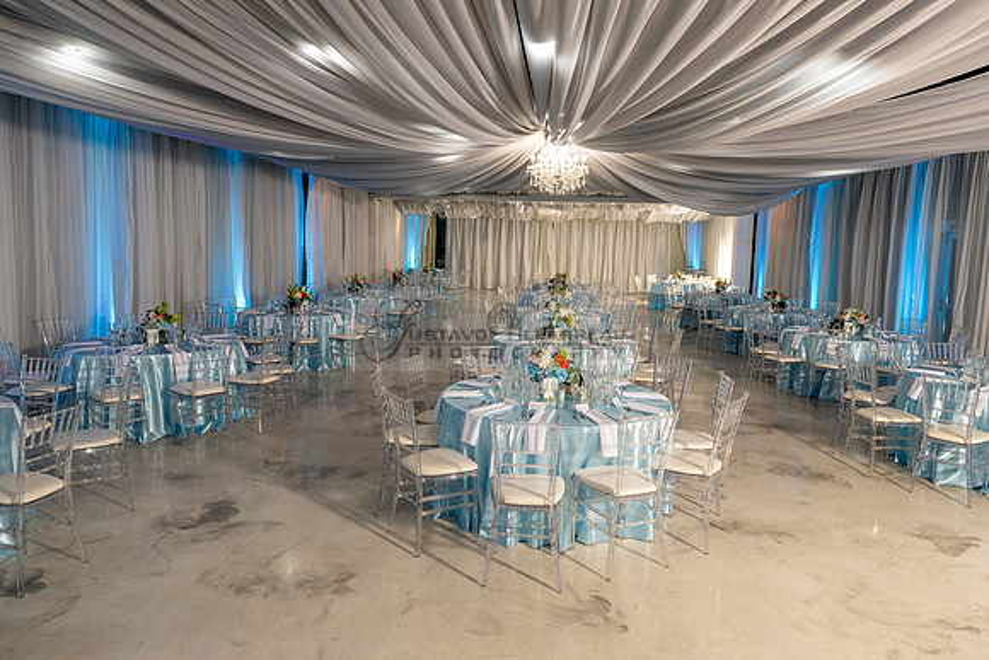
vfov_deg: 51.5
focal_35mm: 25
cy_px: 330
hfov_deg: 71.7
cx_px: 494
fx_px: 684
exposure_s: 1/160
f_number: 4.5
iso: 800
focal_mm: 24
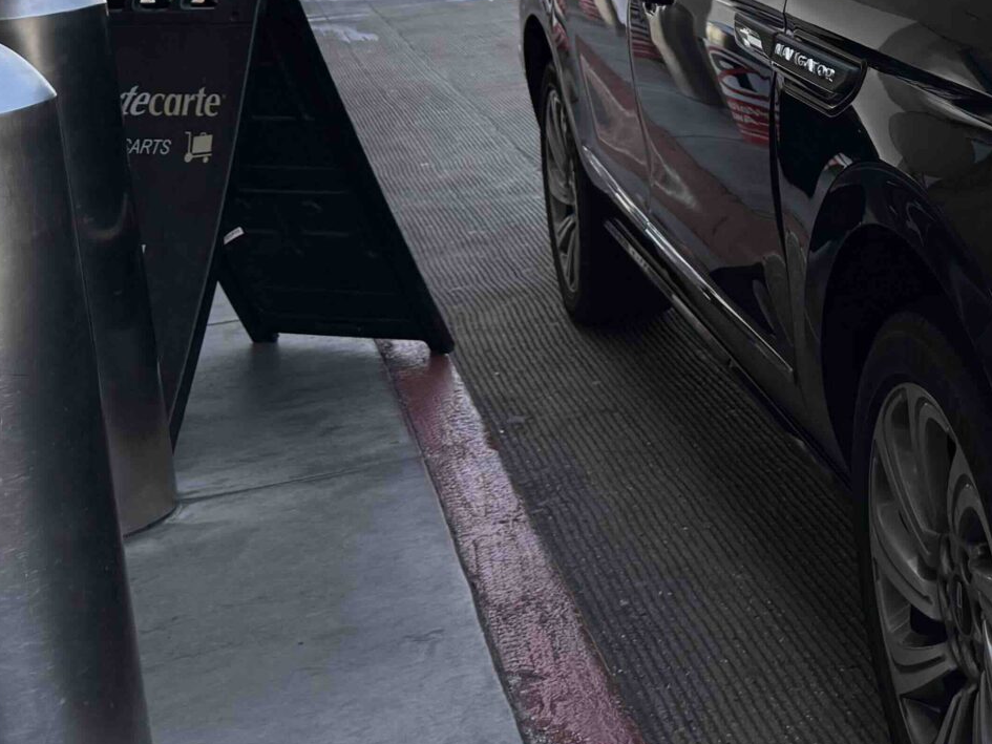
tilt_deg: -7.1
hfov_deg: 27.1
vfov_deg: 21.9
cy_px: 20
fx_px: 1863
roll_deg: +3.4
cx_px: 1113
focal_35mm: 65
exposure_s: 1/2169
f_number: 1.78
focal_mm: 6.76
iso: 80
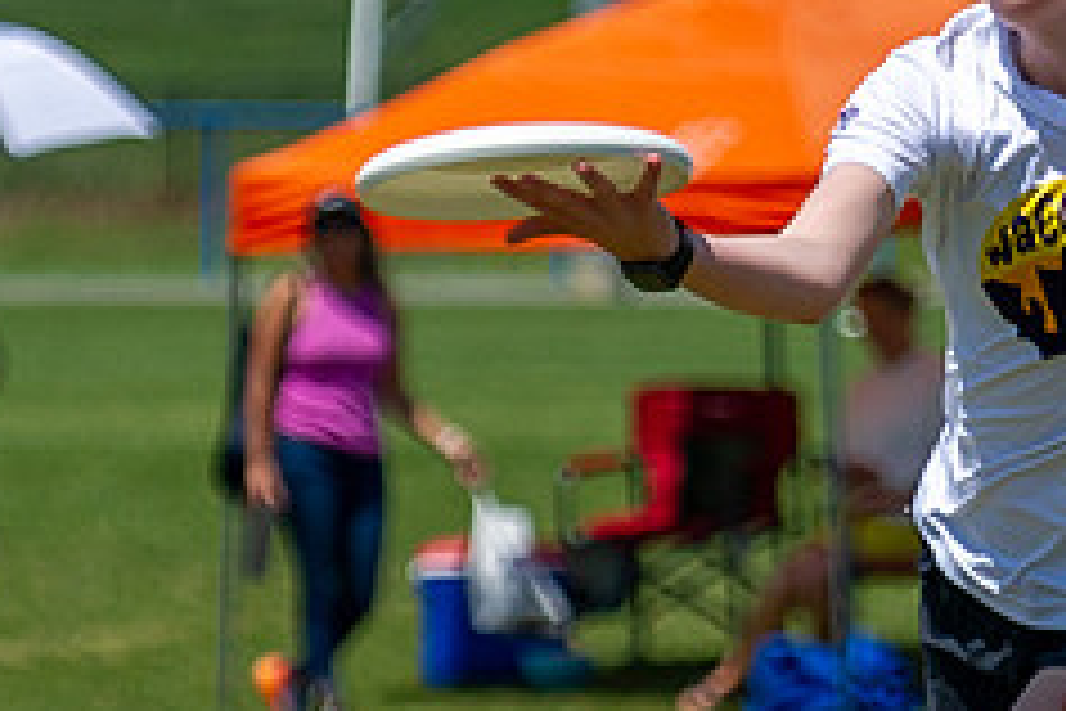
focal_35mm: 807
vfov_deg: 1.7
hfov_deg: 2.6
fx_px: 23894
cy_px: 227
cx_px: 996
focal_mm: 145
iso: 250
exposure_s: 1/3200
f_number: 4
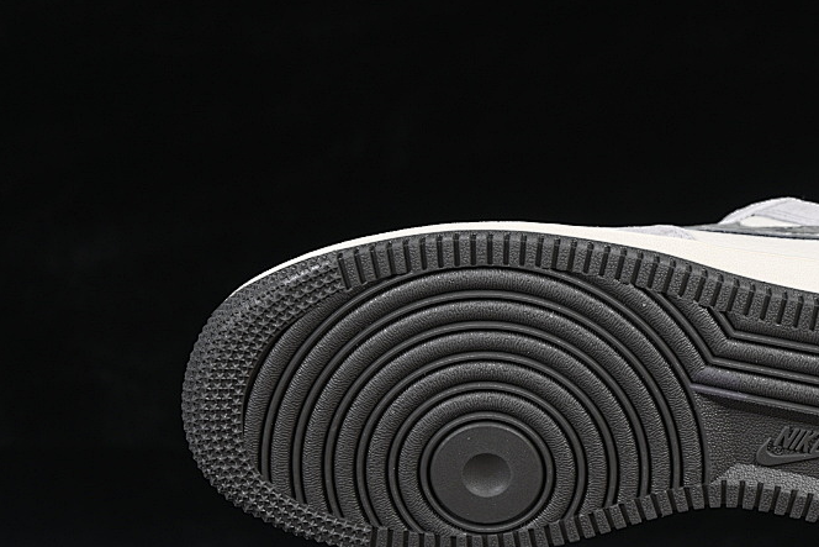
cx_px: 661
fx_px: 2776
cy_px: 282
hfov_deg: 16.7
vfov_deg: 11.2
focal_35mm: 122
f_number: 6.3
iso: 160
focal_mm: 50
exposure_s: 1/60
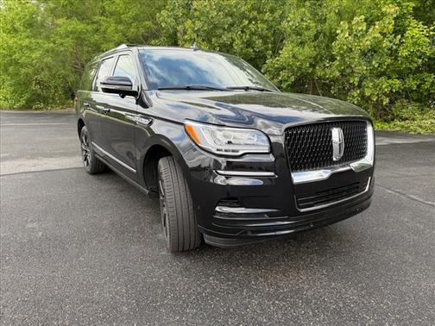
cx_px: 218
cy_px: 163
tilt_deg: -15.9
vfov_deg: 56.8
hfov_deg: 71.6
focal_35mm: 24
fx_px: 302
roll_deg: -1.1
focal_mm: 6.76
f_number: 1.78
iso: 100
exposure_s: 1/909
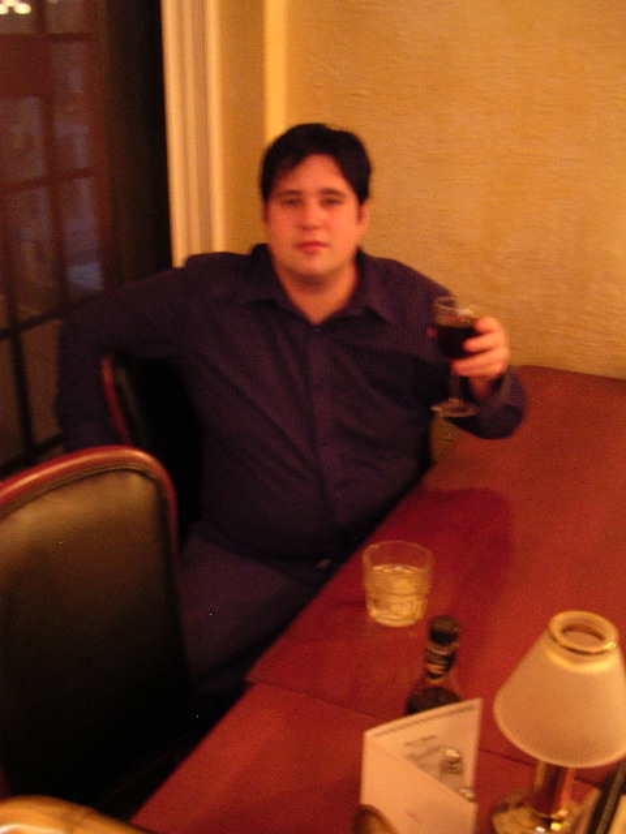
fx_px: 916
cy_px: 417
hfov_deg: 37.7
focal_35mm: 38
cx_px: 313
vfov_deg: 49.0
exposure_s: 2
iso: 400
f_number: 2.8
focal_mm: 5.8
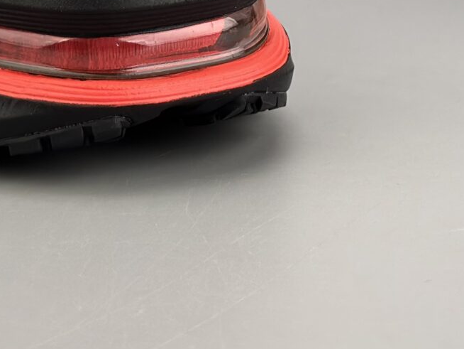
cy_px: -215
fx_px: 1837
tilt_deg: -6.7
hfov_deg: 14.4
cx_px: 290
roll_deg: -0.3
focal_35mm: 137
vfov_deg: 10.4
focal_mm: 6.76
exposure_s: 1/495
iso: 100
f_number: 1.78
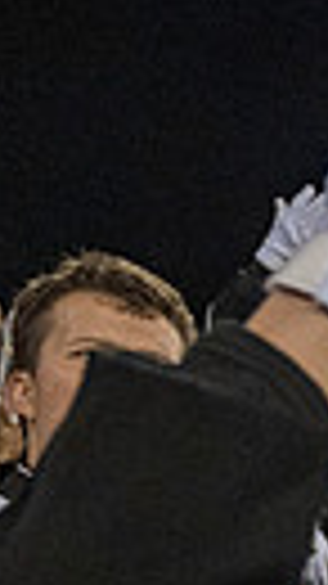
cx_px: 1033
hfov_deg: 8.7
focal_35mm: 112
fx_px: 1734
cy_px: 682
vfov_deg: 18.2
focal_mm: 24
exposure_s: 1/500
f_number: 4
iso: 3200
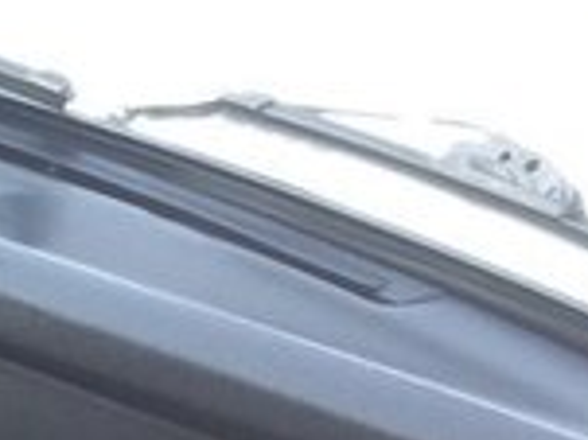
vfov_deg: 11.0
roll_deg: -2.6
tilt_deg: -31.2
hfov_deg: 13.7
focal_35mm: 127
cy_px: 734
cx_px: -498
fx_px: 2156
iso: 40
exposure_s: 1/100
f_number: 2.2
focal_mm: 4.15
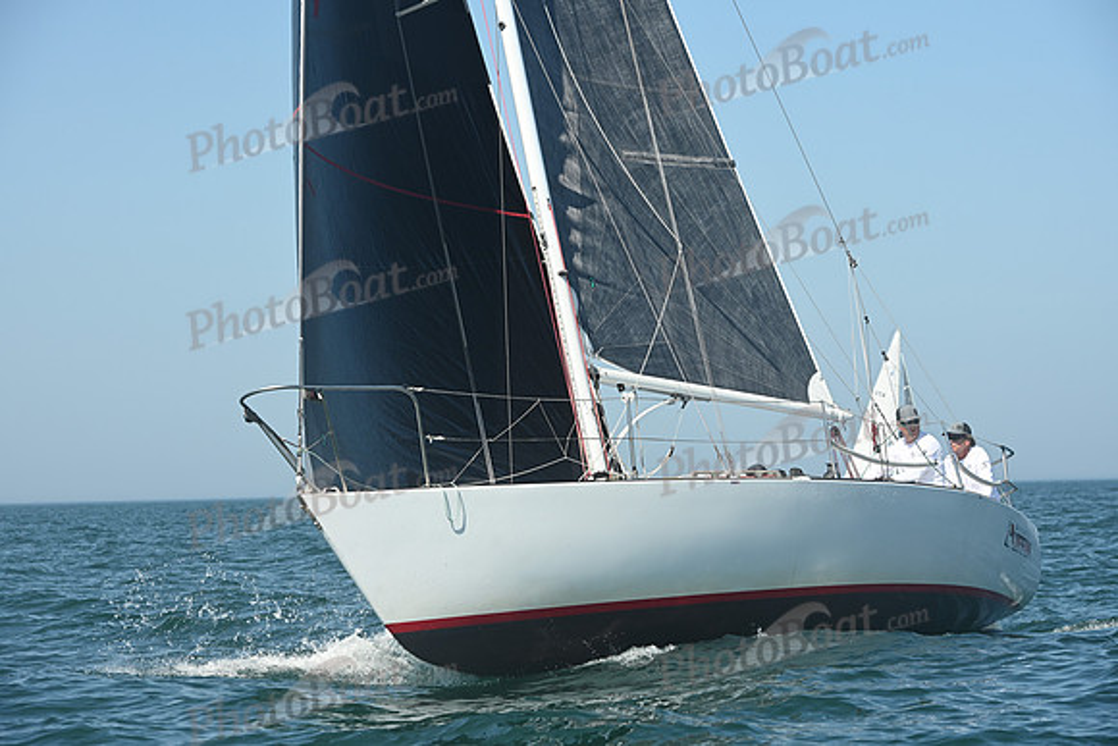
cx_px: 559
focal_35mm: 122
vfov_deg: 11.2
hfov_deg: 16.8
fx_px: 3789
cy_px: 373
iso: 320
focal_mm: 122
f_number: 8
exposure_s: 1/1000
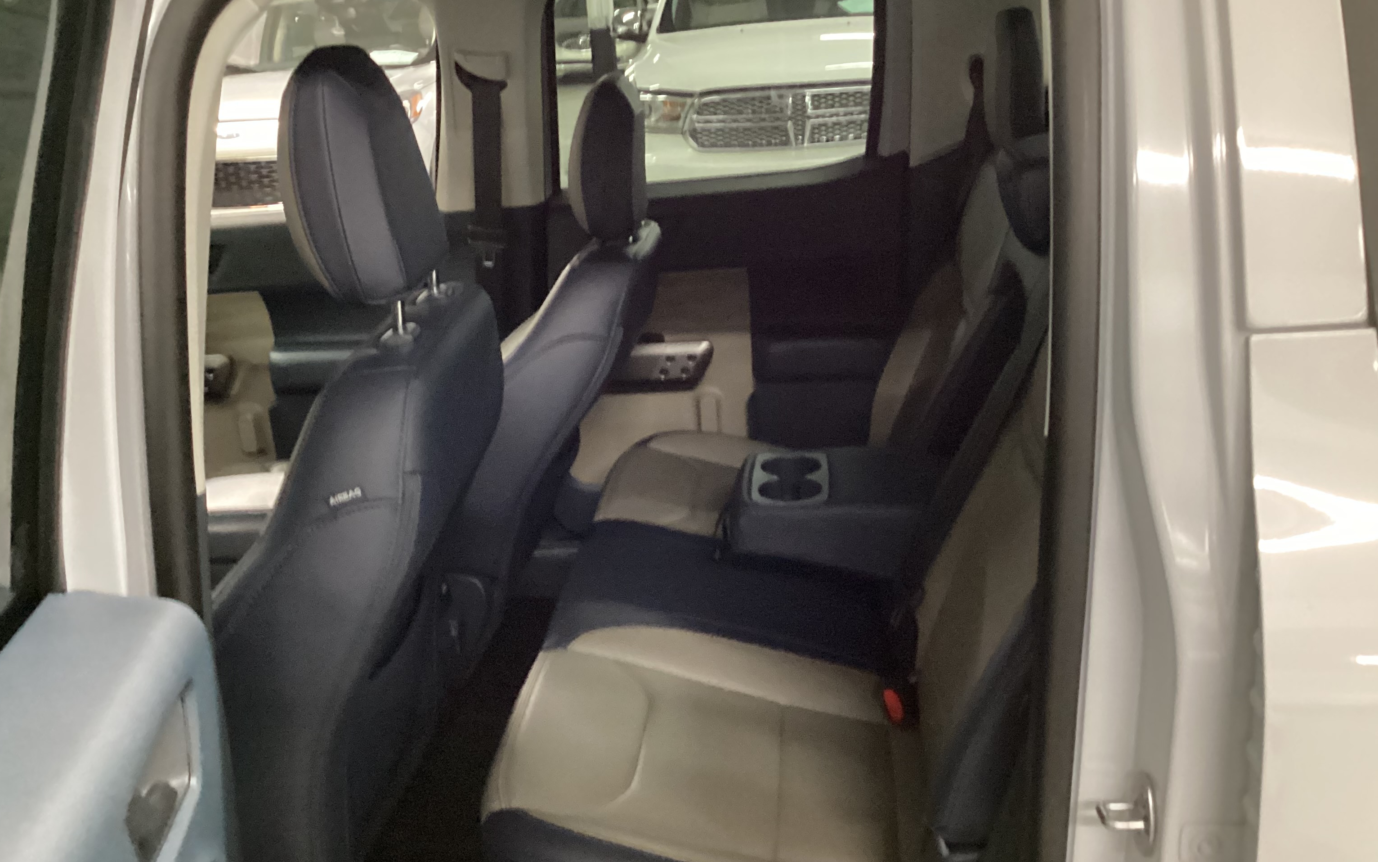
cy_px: 470
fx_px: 1314
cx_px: 656
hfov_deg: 55.3
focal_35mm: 35
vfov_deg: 36.3
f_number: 2.4
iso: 800
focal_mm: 3.3
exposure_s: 1/24
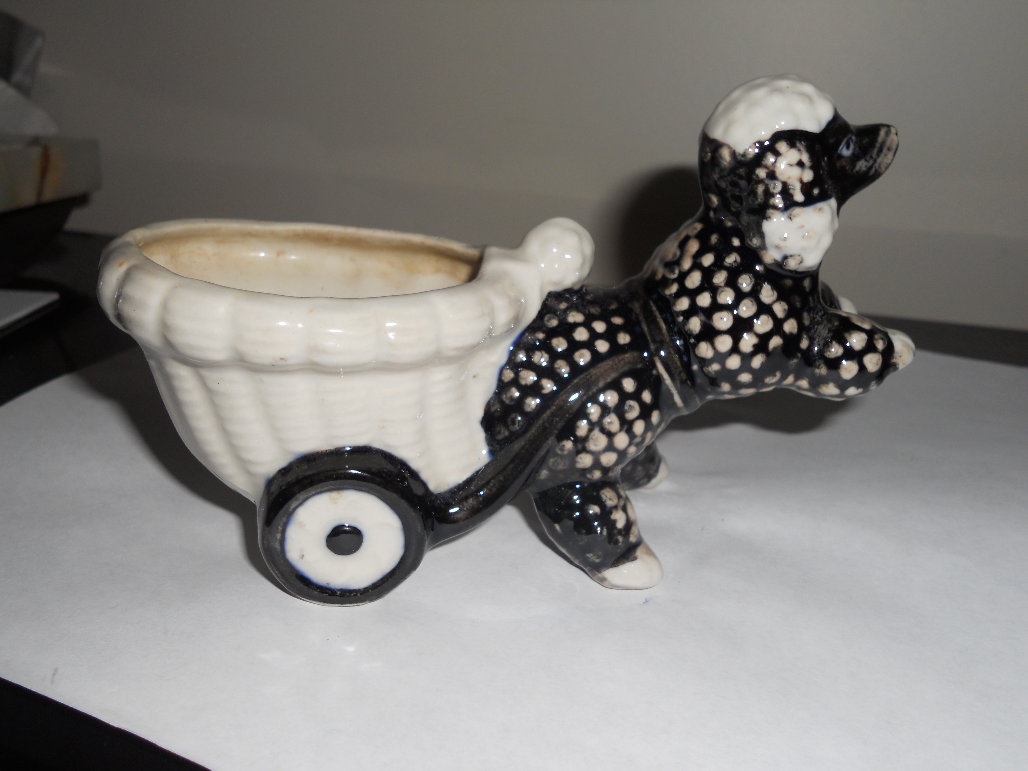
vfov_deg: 44.2
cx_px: 514
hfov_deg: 56.8
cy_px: 386
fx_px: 950
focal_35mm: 32
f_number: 8.8
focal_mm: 5.8
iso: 80
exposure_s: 1/25
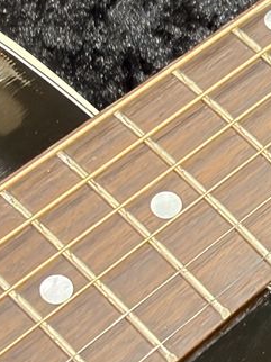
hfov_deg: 7.0
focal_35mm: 207
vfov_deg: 9.5
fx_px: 2164
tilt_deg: -56.7
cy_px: -8
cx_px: 436
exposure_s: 1/40
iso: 250
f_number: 1.6
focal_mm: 5.96
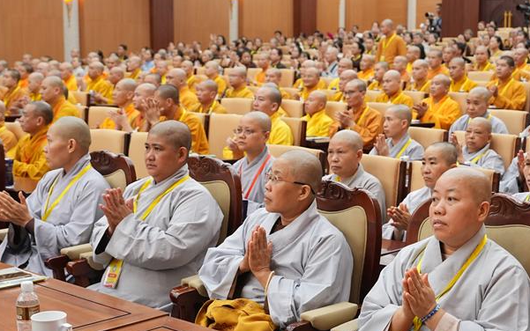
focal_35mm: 61
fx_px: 881
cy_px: 202
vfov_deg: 21.3
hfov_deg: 33.1
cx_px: 364
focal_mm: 30
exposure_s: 1/125
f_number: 3.2
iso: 1600
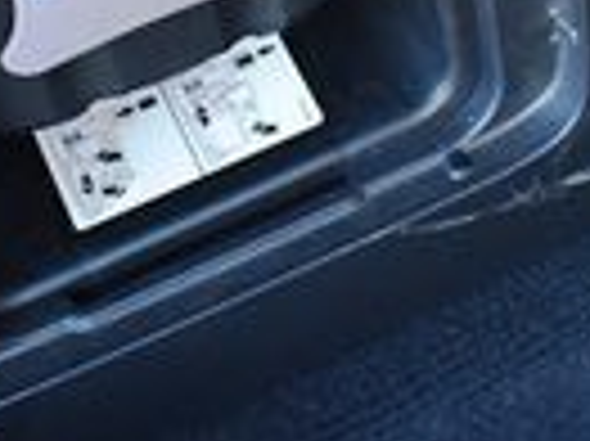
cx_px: 653
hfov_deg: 15.1
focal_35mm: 127
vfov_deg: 11.1
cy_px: -254
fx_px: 2163
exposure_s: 1/125
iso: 800
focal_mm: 18
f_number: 3.5
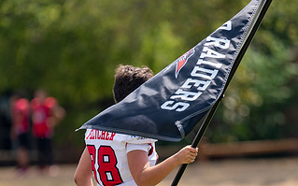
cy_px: 186
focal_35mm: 435
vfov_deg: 3.0
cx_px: 146
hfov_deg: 4.8
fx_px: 3531
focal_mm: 200
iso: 200
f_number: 2.8
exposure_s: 1/2500
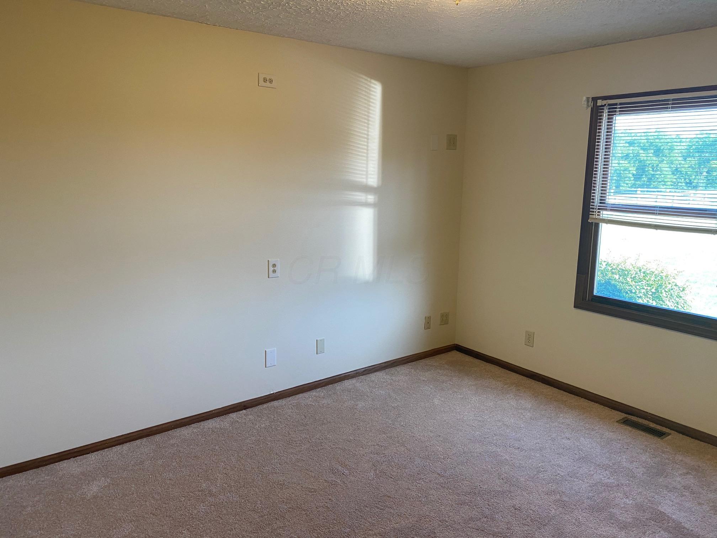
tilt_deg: -10.8
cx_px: 358
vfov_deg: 53.1
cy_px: 269
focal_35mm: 26
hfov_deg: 67.3
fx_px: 539
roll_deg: -1.0
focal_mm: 4.25
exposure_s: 1/60
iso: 100
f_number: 1.8
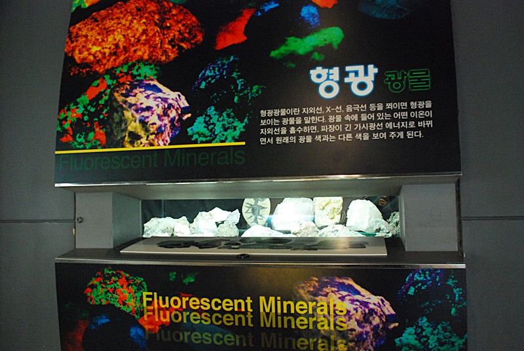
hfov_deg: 61.9
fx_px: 437
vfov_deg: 43.7
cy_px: 176
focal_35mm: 30
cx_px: 262
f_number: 3.8
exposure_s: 1/25
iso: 1600
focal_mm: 20
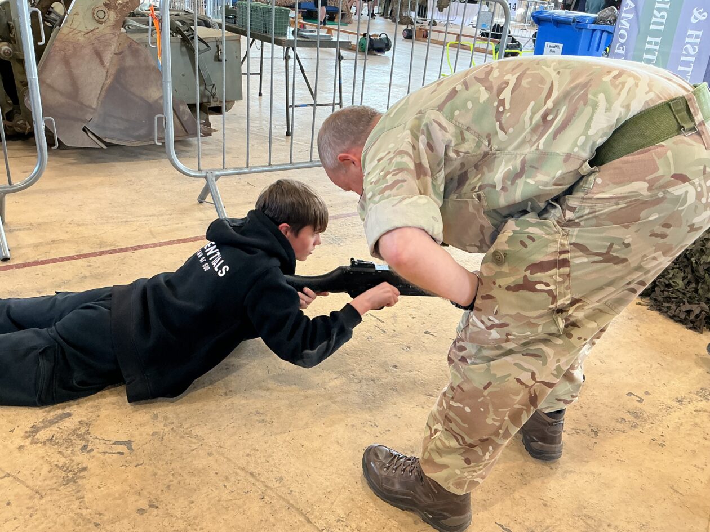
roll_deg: -5.8
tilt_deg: -24.9
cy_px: 266
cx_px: 355
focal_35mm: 29
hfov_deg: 61.7
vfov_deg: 48.2
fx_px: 595
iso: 64
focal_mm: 3
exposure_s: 1/60
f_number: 1.8
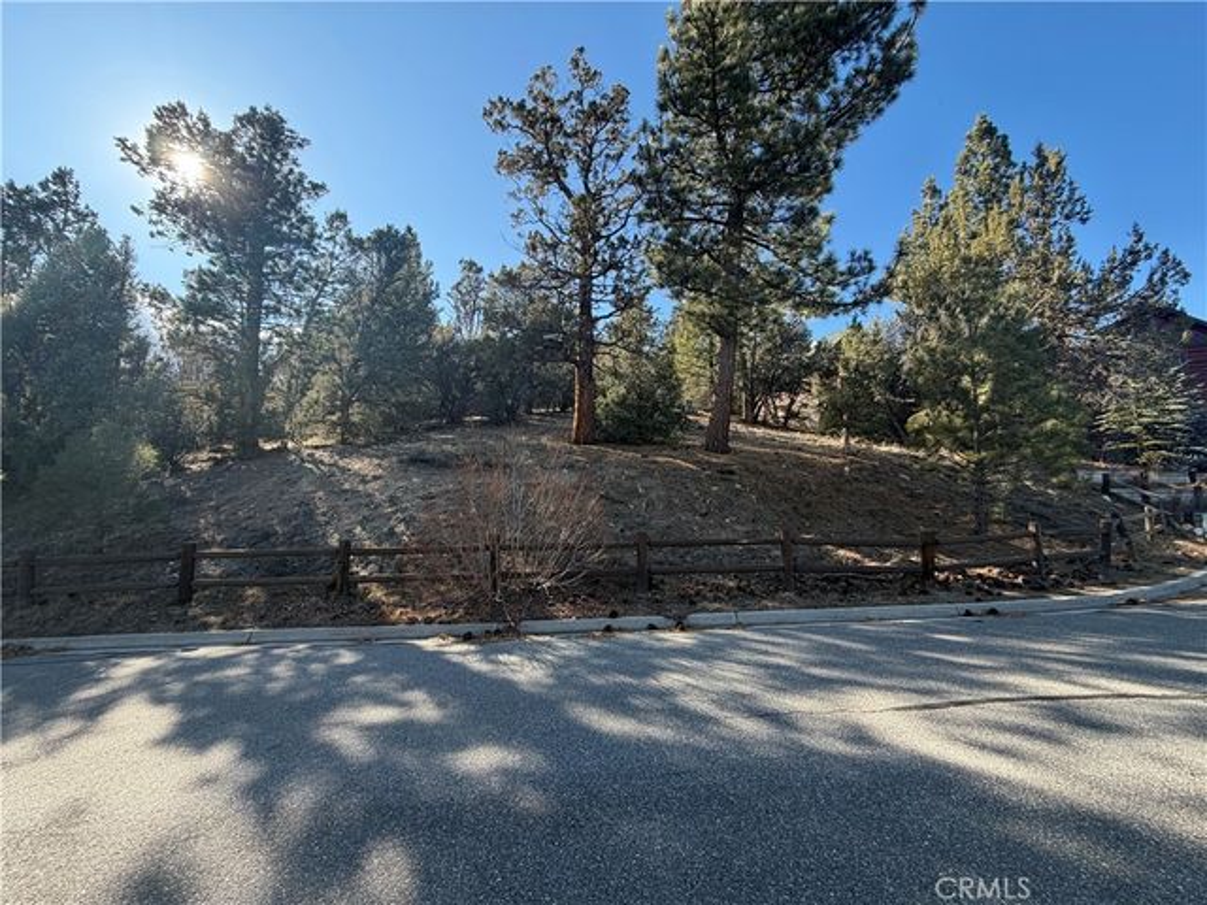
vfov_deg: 85.7
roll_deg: -2.1
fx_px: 488
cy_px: 452
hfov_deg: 102.1
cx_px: 604
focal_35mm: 14
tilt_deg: +7.5
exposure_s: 1/502
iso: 64
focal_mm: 2.22
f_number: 2.2
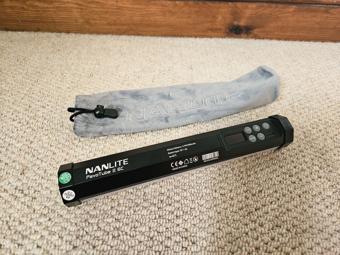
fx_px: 226
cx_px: 170
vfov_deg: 58.9
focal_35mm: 23
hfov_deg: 73.9
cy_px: 128
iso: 1000
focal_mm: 5.4
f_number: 1.8
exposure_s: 1/100
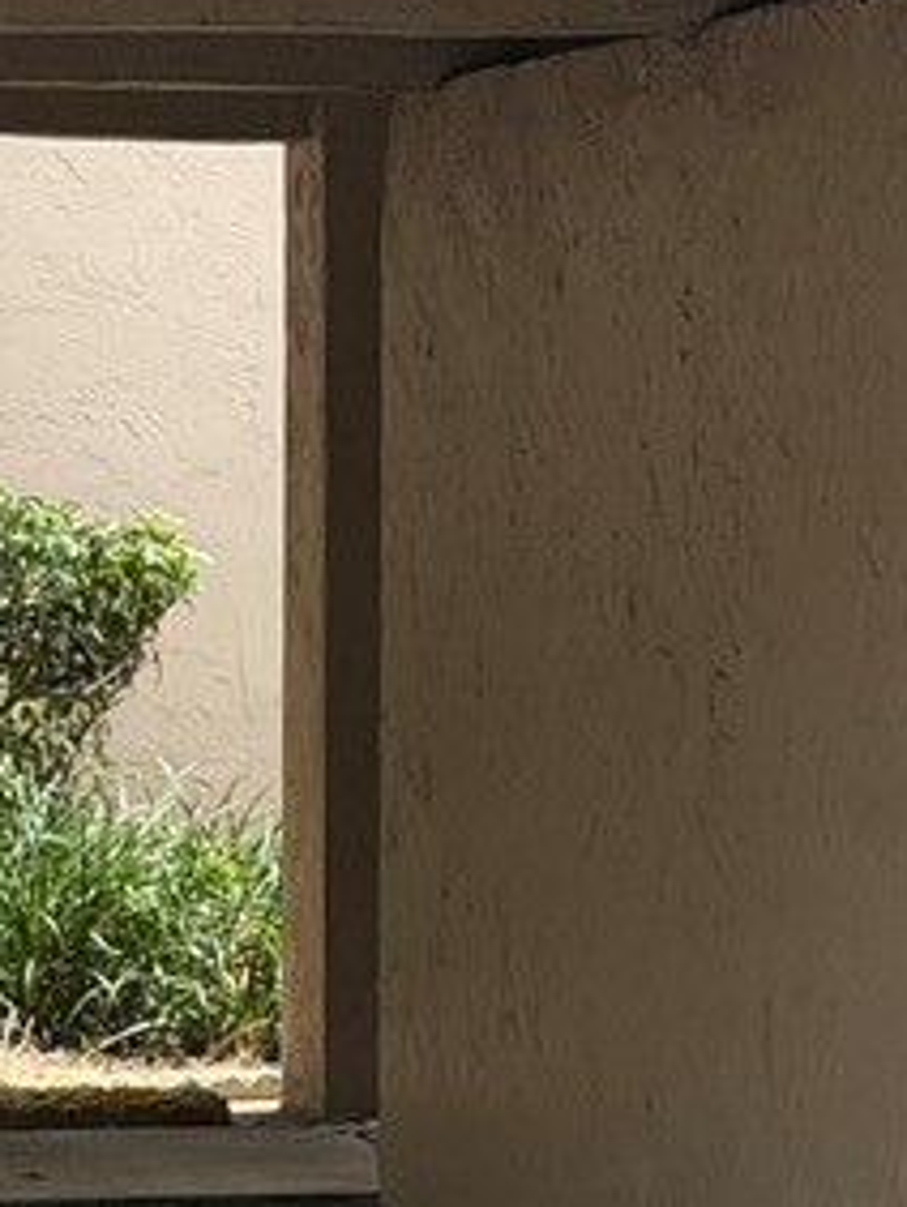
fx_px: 6070
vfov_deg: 11.2
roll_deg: -0.1
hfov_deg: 8.5
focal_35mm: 174
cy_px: 1417
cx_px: 368
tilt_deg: -9.3
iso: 100
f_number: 1.78
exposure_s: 1/2342
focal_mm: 6.76
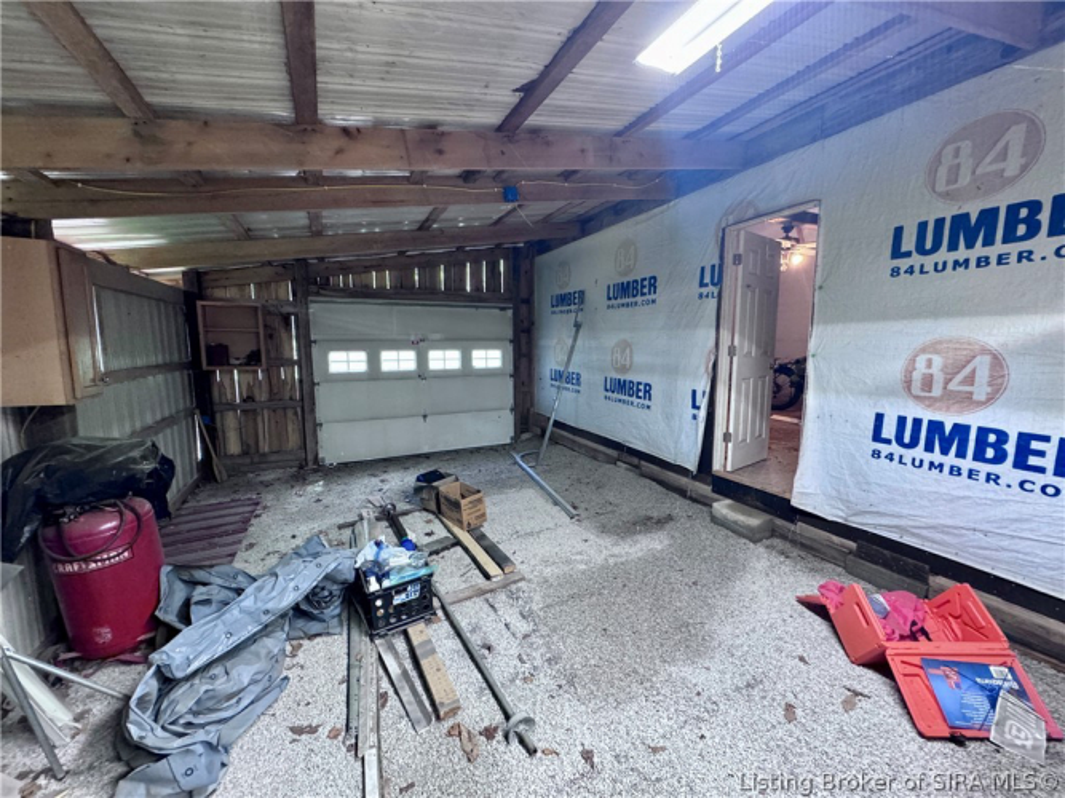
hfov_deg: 102.1
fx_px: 431
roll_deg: -0.6
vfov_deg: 85.7
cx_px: 532
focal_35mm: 14
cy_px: 399
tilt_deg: -8.3
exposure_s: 1/60
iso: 640
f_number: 2.2
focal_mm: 2.22
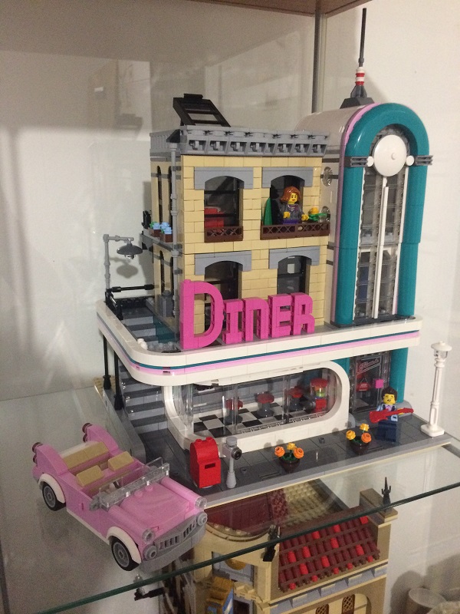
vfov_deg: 61.7
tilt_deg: -14.9
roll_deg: +1.6
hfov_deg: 48.2
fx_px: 514
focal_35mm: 29
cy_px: 307
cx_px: 230
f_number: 2.2
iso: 250
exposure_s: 1/17
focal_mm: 4.15
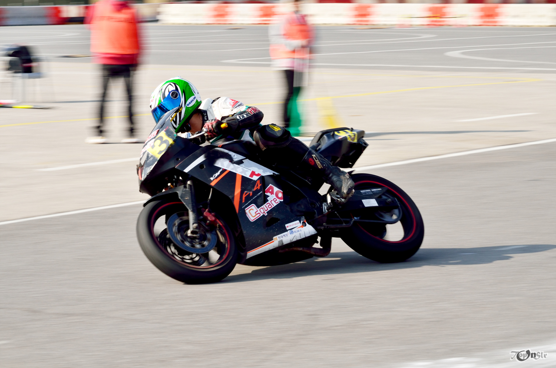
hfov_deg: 15.9
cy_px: 184
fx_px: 1988
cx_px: 278
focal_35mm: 129
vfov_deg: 10.6
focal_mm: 86
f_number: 14
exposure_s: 1/160
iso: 100
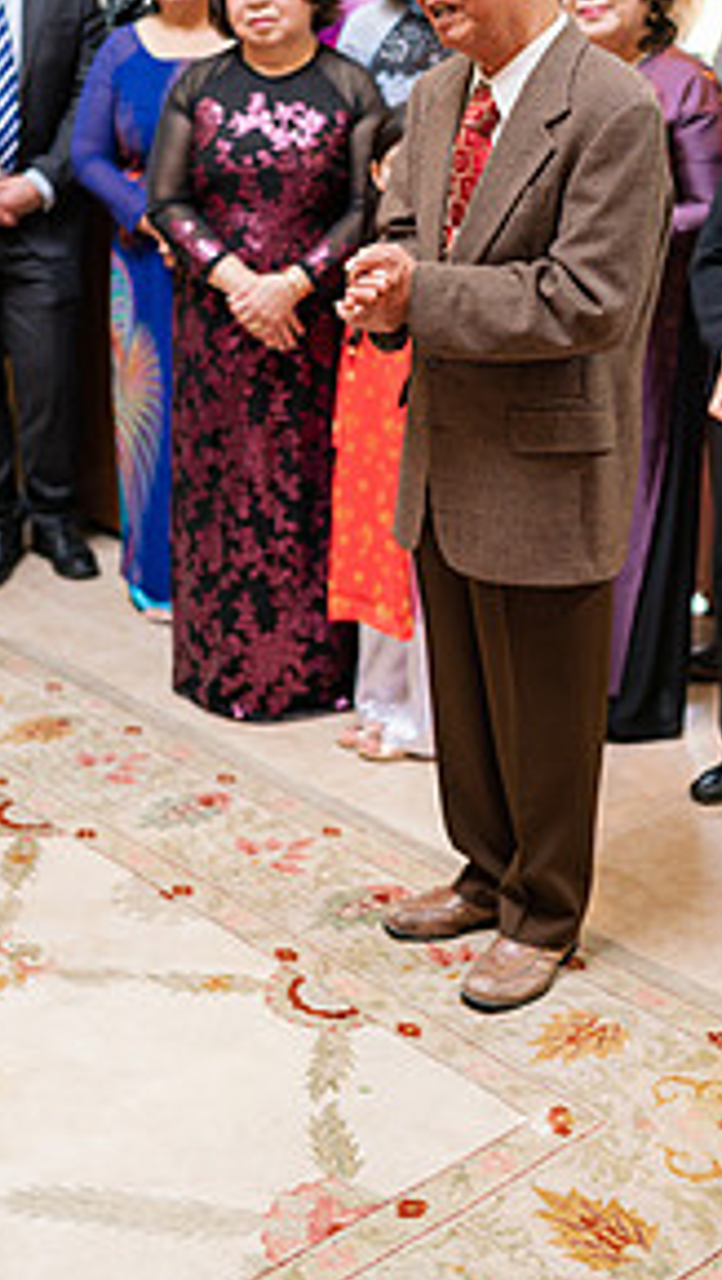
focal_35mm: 57
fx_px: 1936
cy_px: 478
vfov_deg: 36.4
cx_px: 385
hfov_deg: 21.1
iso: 160
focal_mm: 35
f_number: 1.4
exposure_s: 1/160
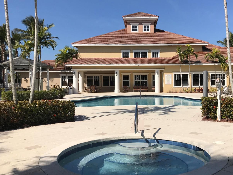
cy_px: 88
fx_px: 249
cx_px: 148
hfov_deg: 49.6
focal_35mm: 37
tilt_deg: -1.5
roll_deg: +0.1
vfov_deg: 38.7
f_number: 1.8
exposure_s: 1/4367
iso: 20
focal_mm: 3.99
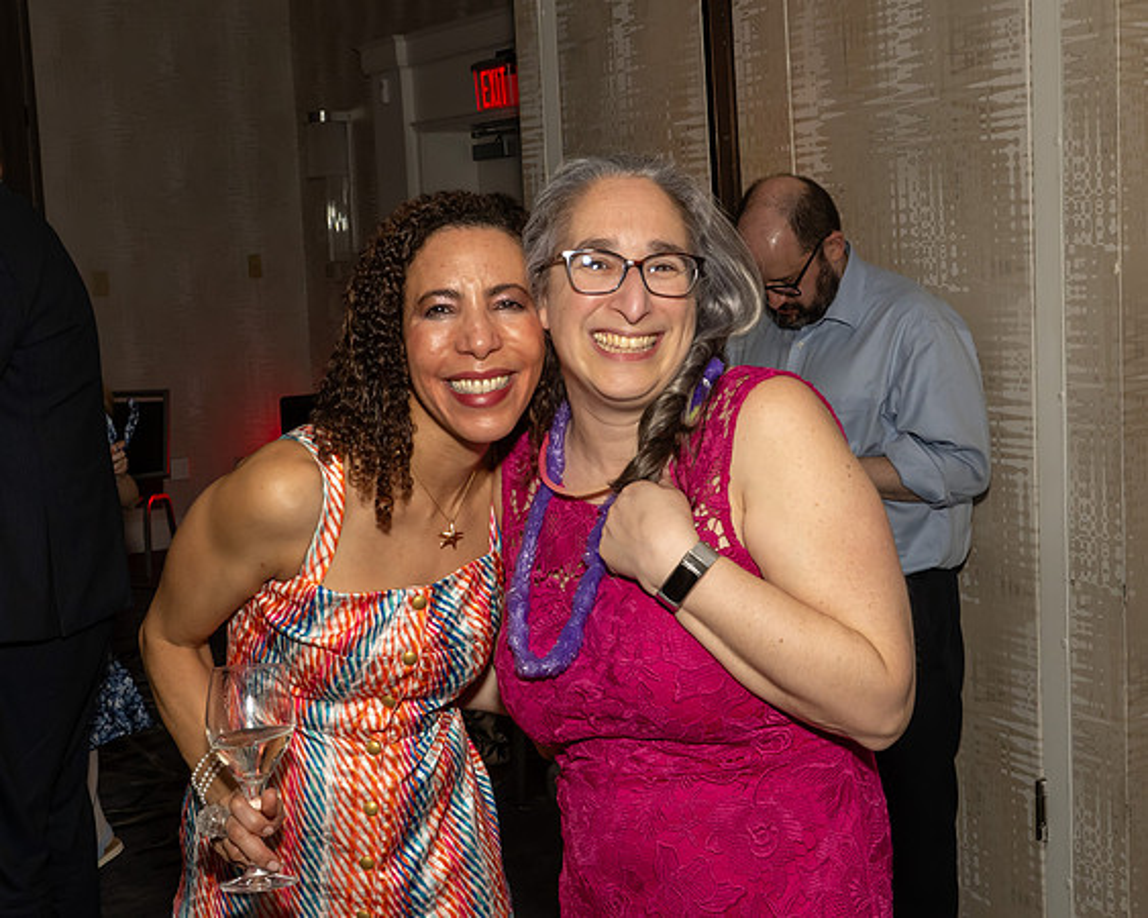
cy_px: 418
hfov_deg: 38.9
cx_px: 547
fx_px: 1625
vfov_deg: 31.5
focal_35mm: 48
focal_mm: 26
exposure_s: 1/250
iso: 800
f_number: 7.1
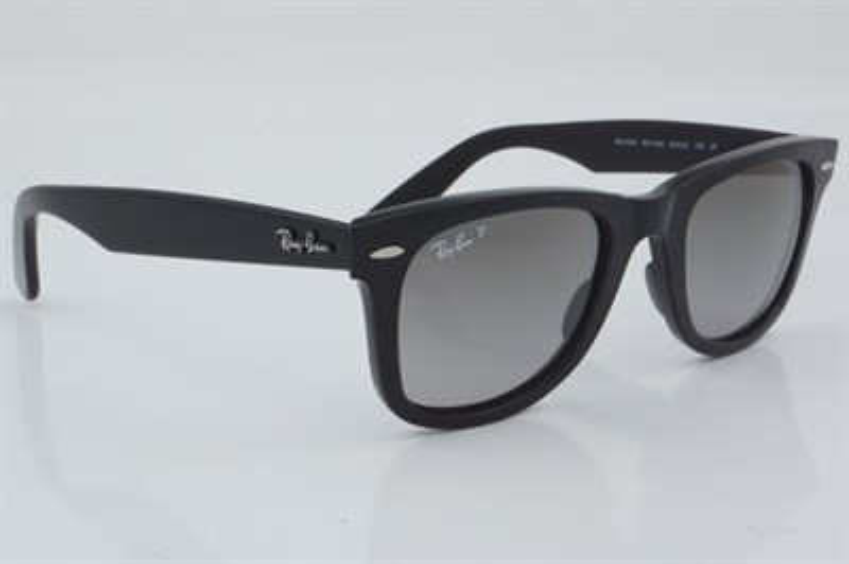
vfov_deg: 18.2
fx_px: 1767
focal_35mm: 75
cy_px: 282
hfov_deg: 27.0
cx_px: 424
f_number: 29
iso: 100
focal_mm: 50
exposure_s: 1/4
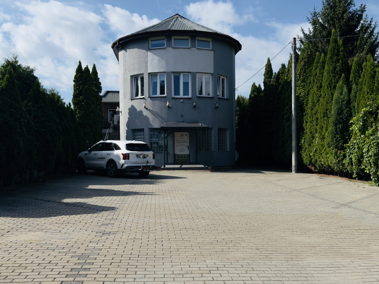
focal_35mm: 35
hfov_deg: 52.6
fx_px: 383
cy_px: 142
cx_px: 190
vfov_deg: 40.7
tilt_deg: +1.9
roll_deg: +0.9
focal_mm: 6.76
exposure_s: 1/11364
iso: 80
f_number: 1.78
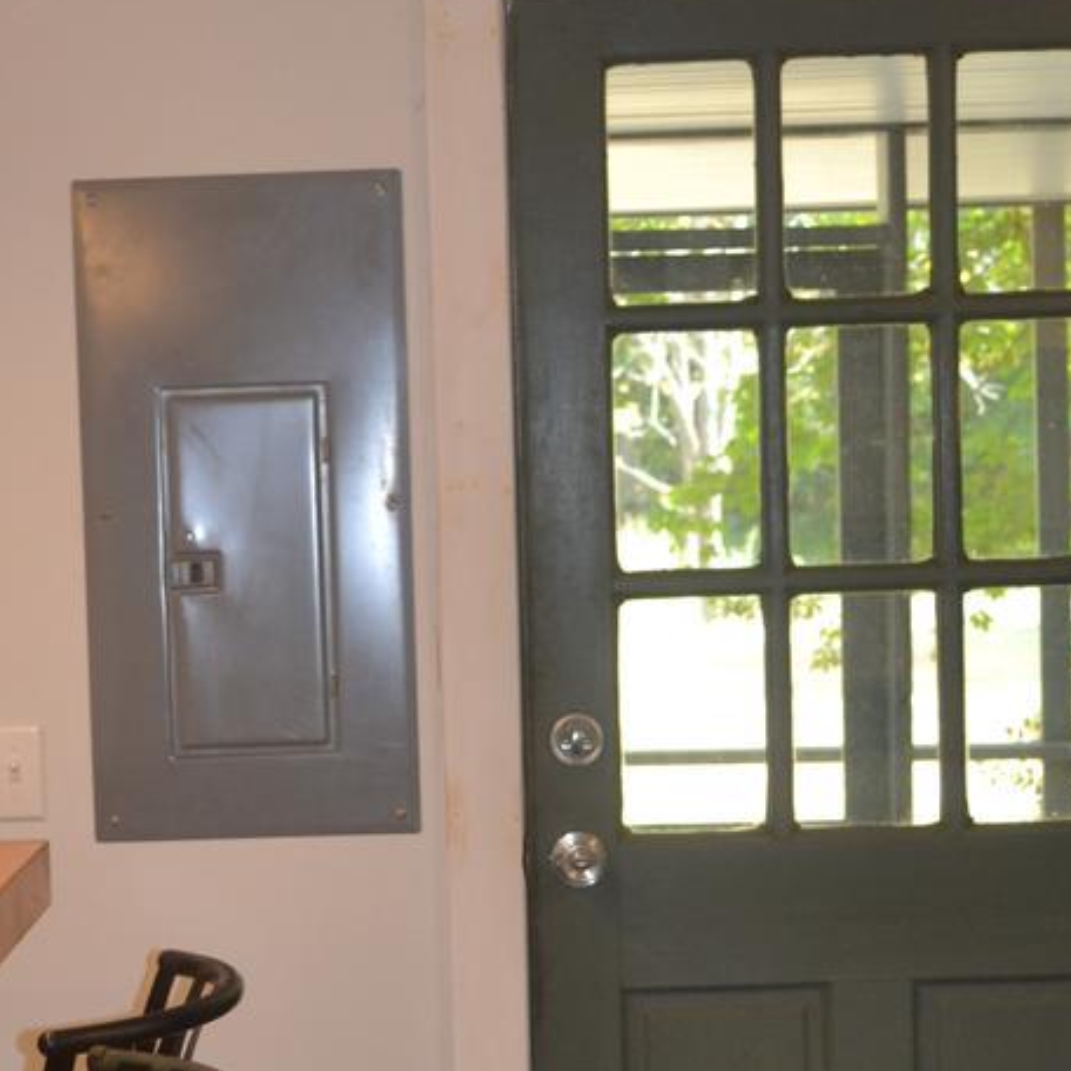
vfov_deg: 16.8
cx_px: 294
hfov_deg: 16.8
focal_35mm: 103
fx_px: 3605
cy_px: 831
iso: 450
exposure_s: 1/60
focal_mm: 24
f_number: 4
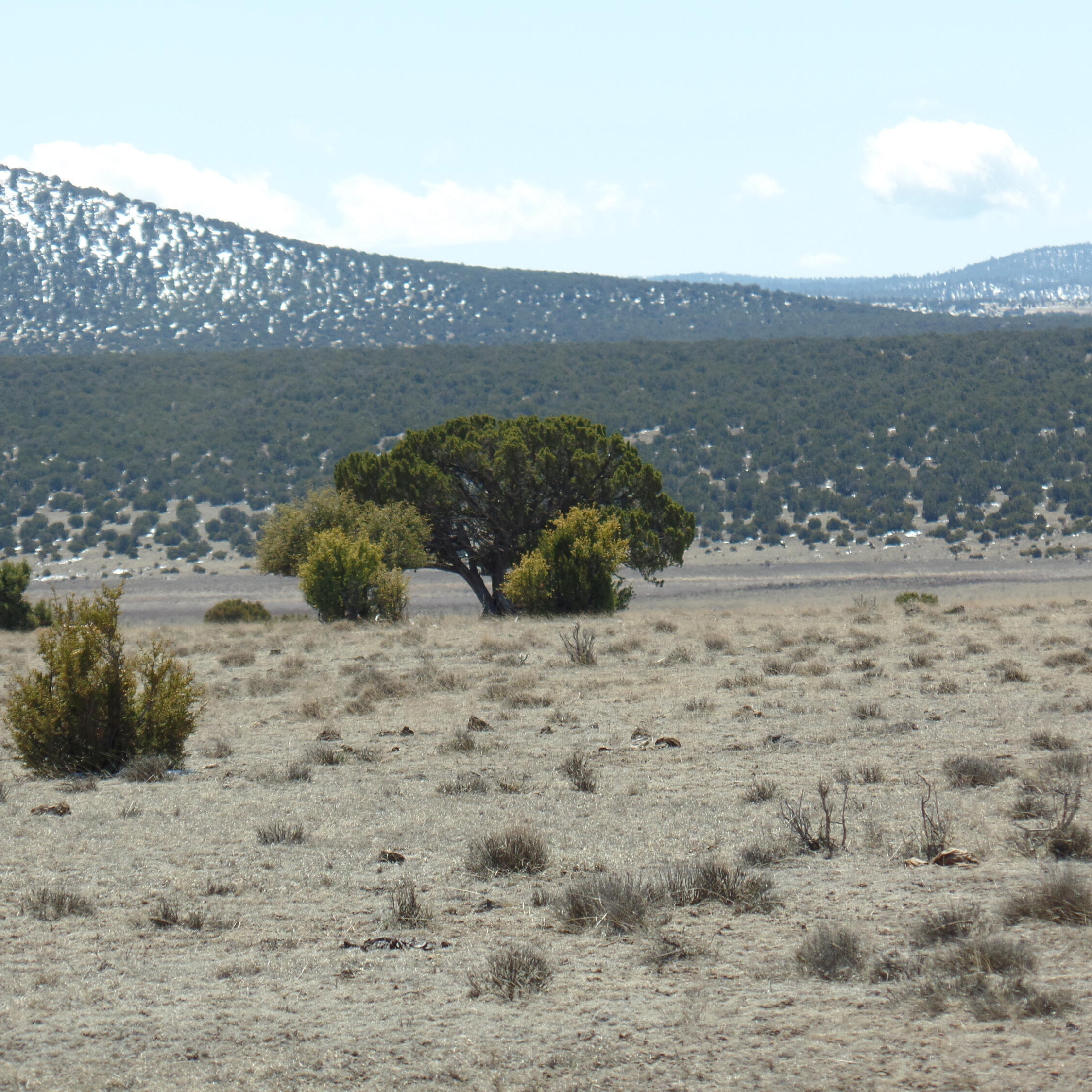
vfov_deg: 6.8
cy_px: 546
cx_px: 483
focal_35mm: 256
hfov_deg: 6.8
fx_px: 9137
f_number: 4.8
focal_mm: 38.6
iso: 80
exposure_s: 1/350
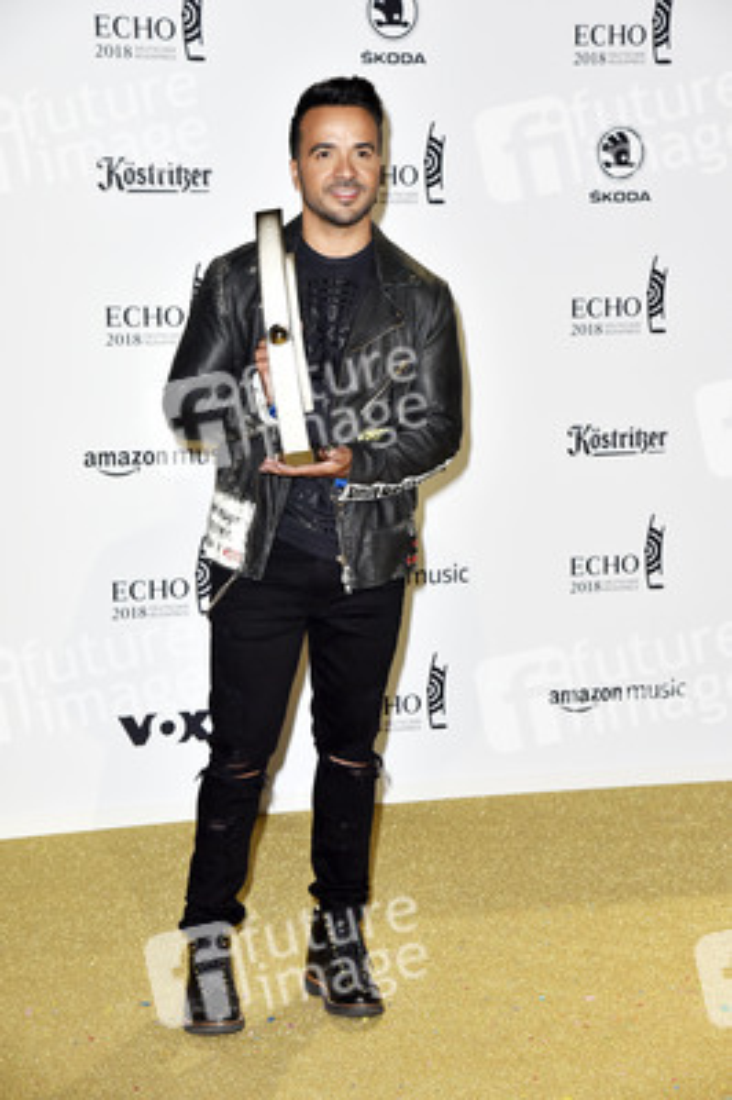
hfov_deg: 18.2
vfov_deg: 27.0
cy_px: 550
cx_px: 366
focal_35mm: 75
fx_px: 2291
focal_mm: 75
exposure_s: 1/160
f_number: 6.3
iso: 1250
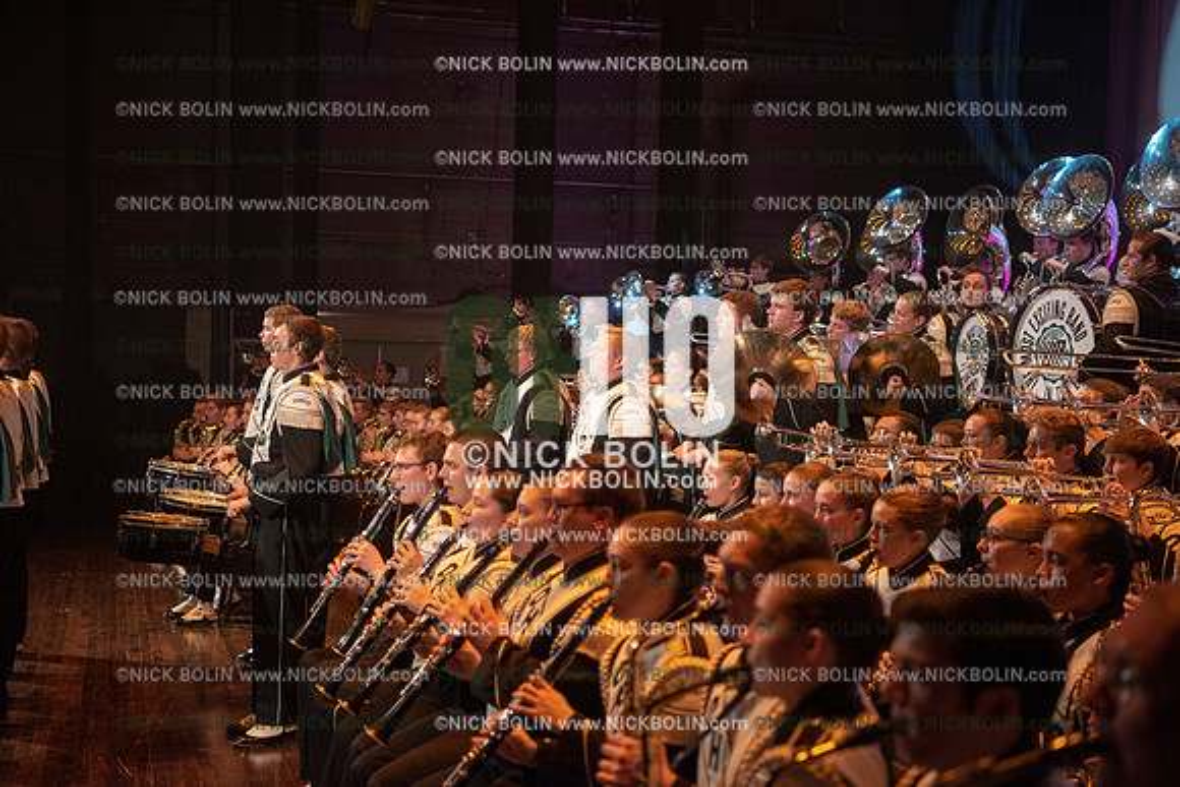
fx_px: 1705
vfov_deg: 26.0
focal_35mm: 52
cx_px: 590
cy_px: 394
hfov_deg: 38.2
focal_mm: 52
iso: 2000
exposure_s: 1/200
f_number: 2.8
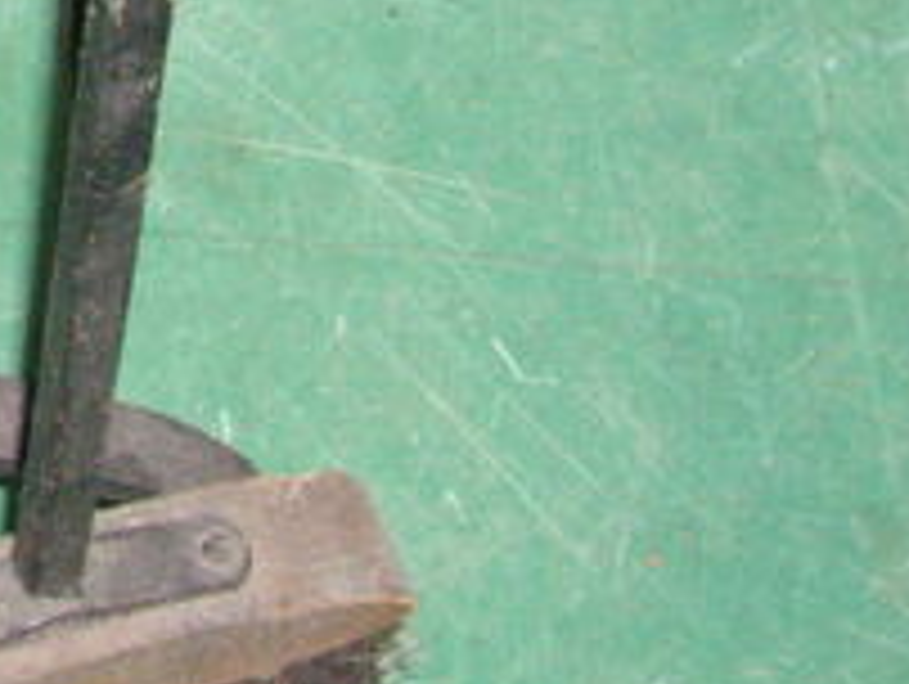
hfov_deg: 10.2
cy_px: -554
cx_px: -356
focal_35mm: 188
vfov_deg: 7.7
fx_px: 4943
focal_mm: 7.9
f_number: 2.8
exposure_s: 1/40
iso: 400
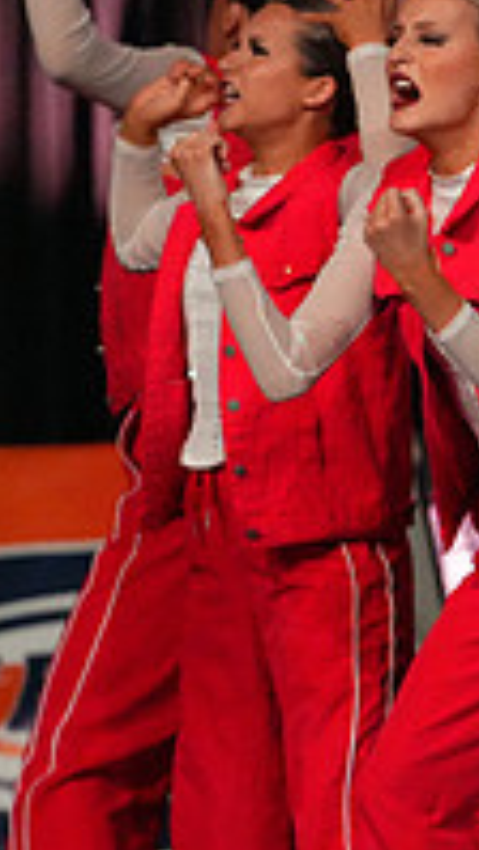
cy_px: 391
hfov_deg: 1.3
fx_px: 20629
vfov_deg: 2.4
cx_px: 1185
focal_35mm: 914
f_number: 3.5
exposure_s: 1/1250
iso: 16000
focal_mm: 300
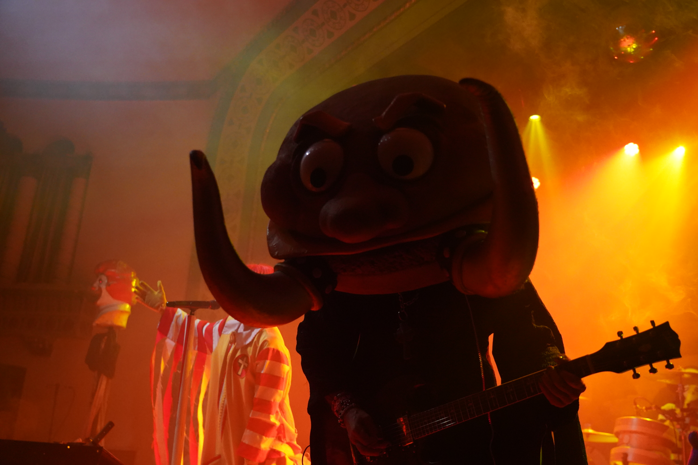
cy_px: 232
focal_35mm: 39
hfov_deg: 49.6
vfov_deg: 34.2
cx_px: 349
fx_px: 756
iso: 8000
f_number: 4
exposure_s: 1/160
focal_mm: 39
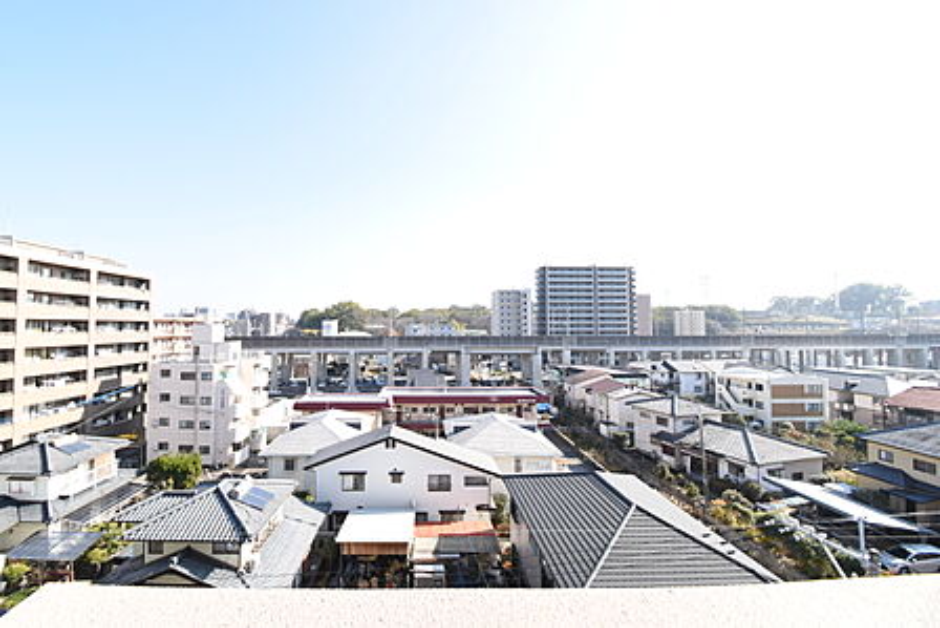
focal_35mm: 15
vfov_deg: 77.4
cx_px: 470
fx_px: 392
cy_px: 314
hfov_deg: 100.4
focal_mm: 10
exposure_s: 1/400
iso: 800
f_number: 10
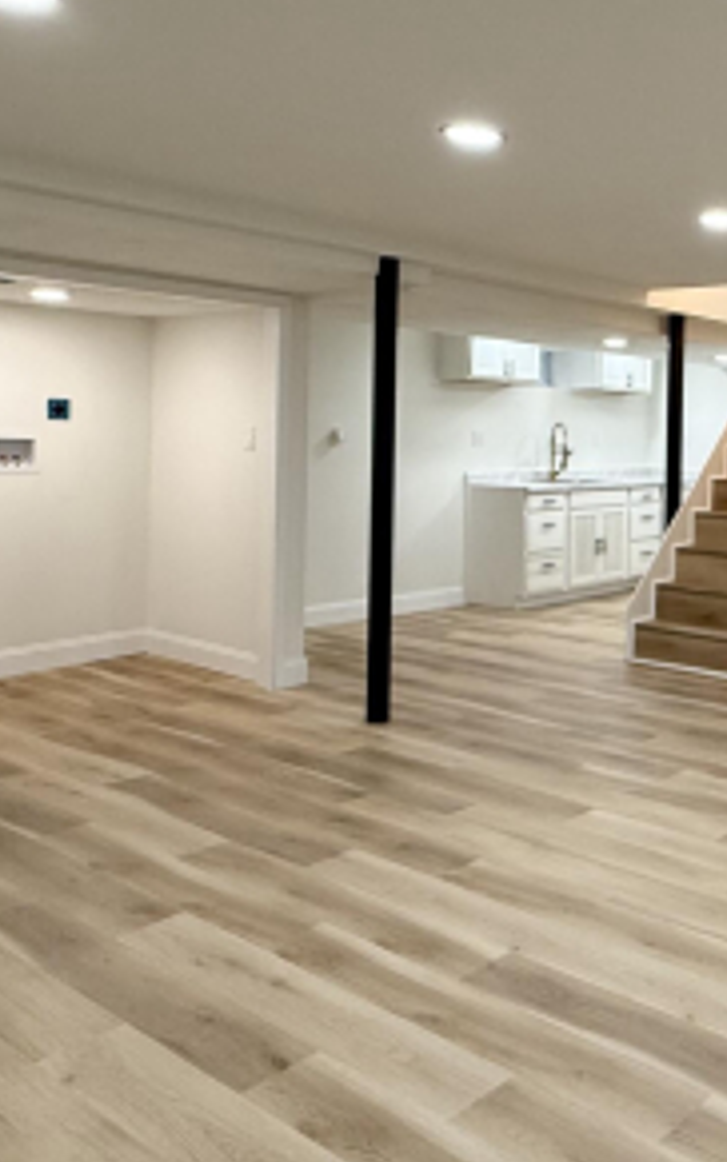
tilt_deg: -0.6
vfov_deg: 56.1
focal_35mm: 34
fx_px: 1077
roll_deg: -1.0
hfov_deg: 34.5
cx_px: 697
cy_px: 447
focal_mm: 2.22
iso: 200
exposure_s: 1/120
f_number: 2.2
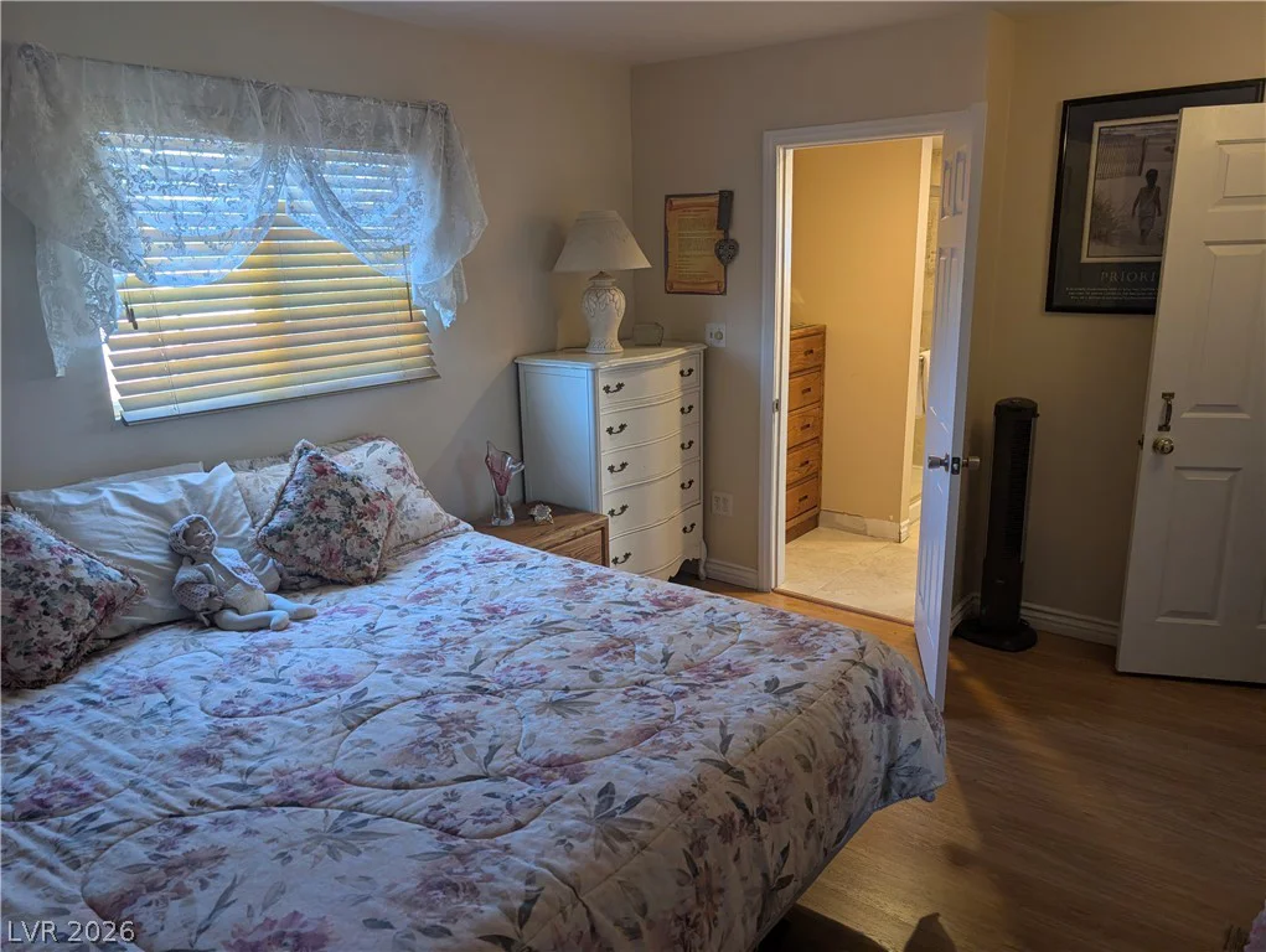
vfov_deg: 56.9
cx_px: 633
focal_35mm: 24
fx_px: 879
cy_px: 476
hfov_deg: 71.5
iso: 83
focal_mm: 6.9
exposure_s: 1/60
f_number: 1.68
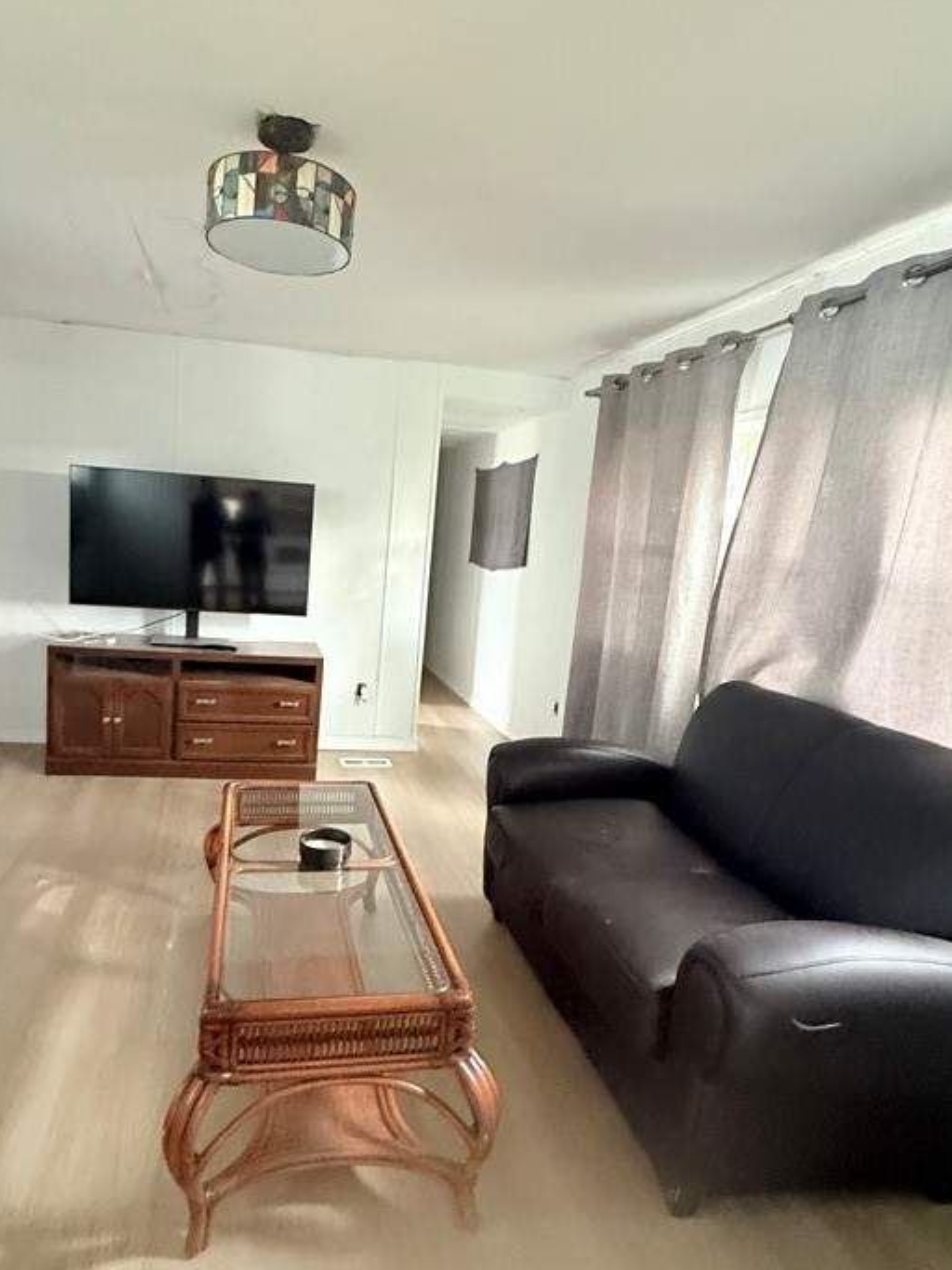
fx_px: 770
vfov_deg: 79.0
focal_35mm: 21
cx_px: 377
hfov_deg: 62.8
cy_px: 647
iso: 640
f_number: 2.2
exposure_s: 1/60
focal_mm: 2.22
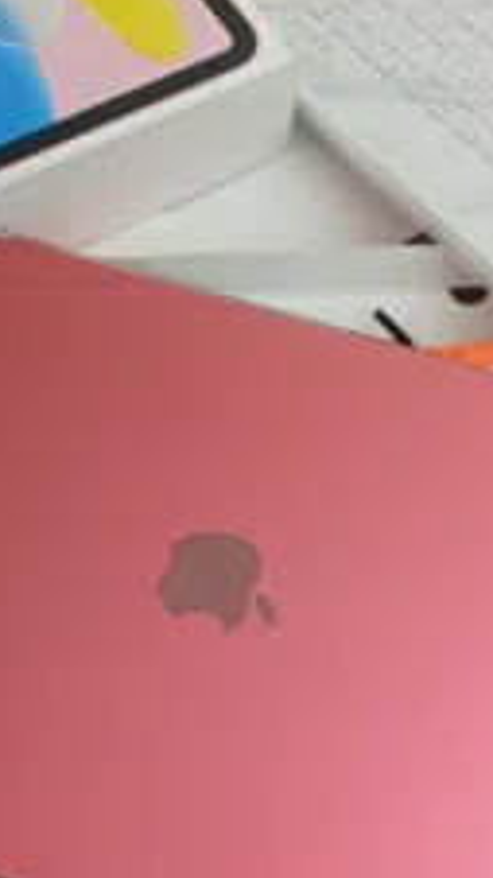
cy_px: 385
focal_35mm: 52
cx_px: 186
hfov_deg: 23.0
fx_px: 1209
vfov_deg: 39.8
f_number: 1.8
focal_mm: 3.98
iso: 278
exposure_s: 1/33.3
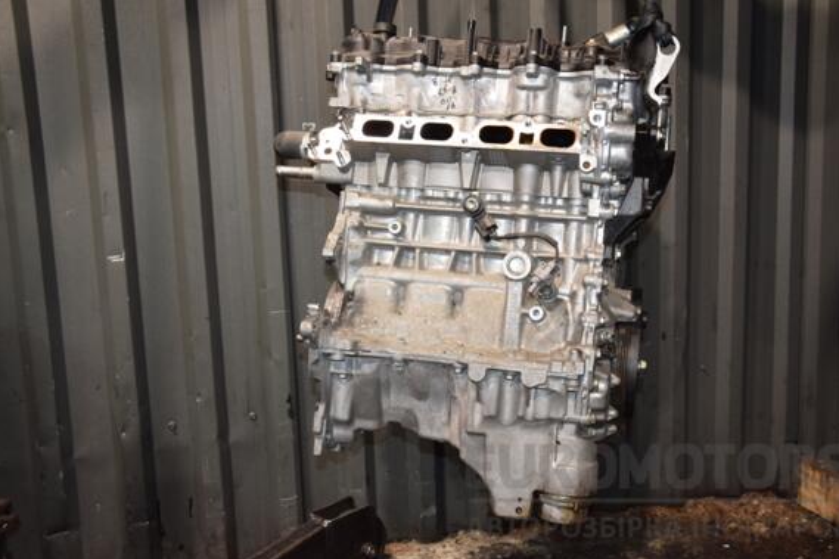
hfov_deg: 49.0
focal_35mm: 40
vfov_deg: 33.8
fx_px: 921
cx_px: 438
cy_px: 270
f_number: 5
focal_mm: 25
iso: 800
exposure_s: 1/60
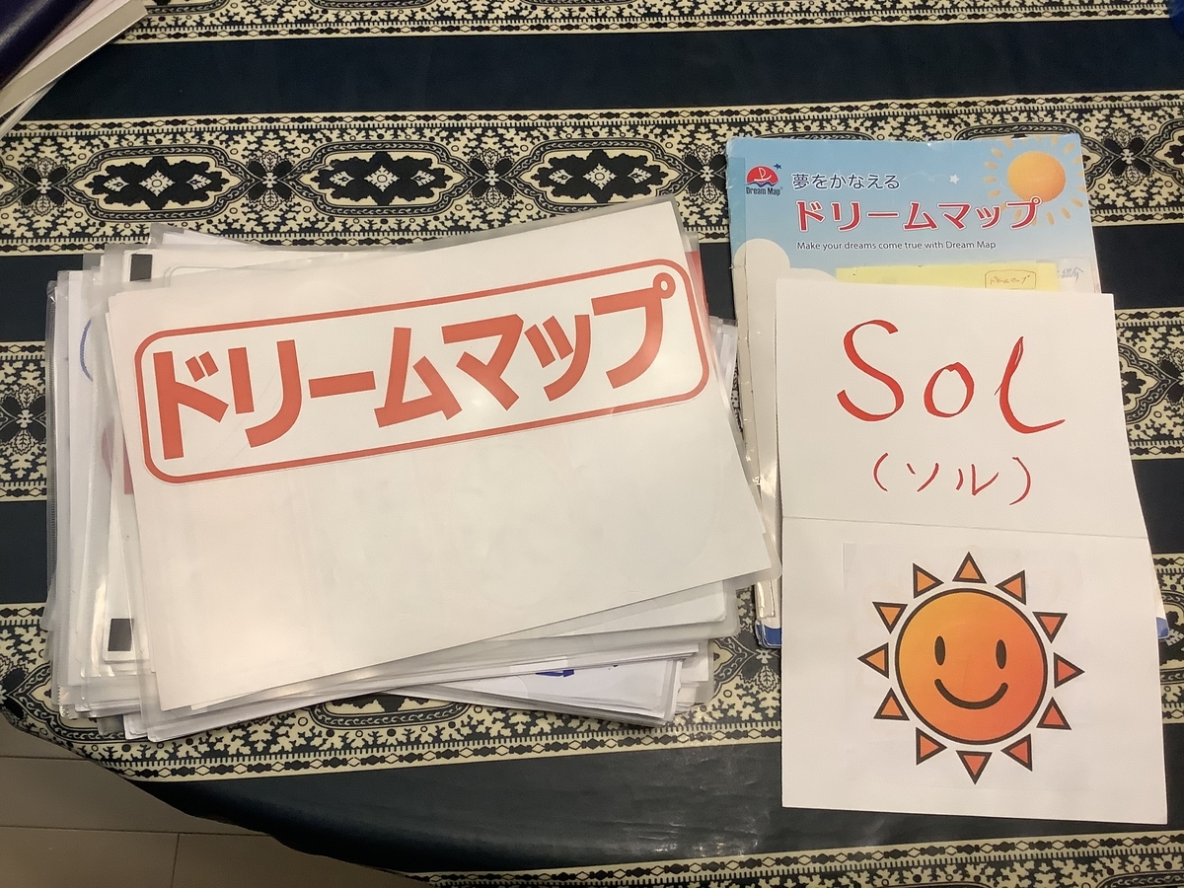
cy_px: 444
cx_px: 592
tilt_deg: -73.7
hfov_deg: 58.4
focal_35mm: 31
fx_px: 1060
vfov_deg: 45.4
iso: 125
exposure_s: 1/50
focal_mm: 3.3
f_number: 2.4
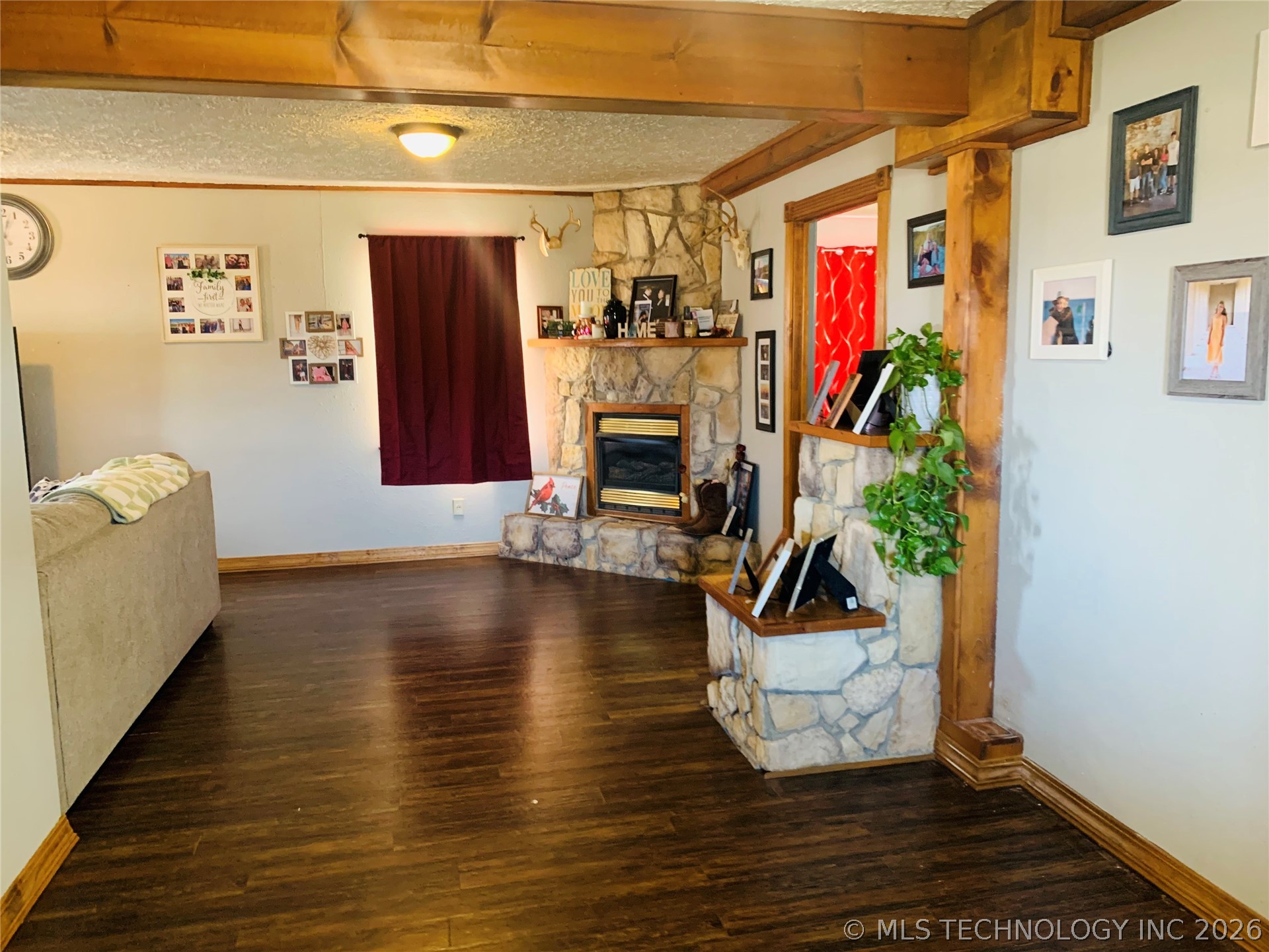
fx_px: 953
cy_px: 476
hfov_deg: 67.3
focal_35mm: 26
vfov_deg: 53.1
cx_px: 634
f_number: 1.8
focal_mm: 4.25
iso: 320
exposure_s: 1/40
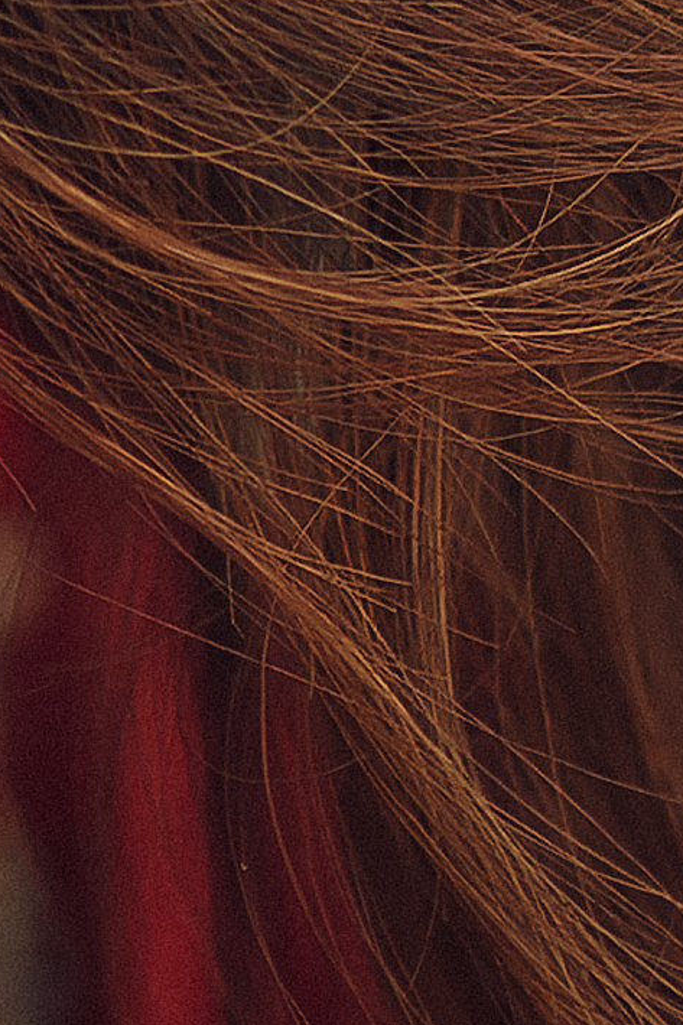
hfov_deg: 2.8
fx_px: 13865
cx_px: -978
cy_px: -240
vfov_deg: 4.2
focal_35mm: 487
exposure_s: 1/800
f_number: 1.6
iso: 160
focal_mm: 50
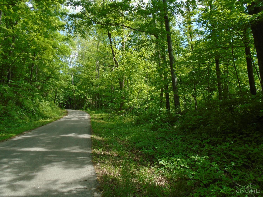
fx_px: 198
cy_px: 98
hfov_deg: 67.3
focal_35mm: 26
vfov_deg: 53.1
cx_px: 132
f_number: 3.2
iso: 100
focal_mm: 4.6
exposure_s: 1/250
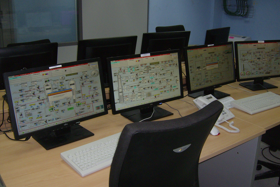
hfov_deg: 50.7
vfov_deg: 35.0
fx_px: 295
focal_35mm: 38
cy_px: 91
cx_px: 142
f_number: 2.8
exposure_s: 1/60
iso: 200
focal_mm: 6
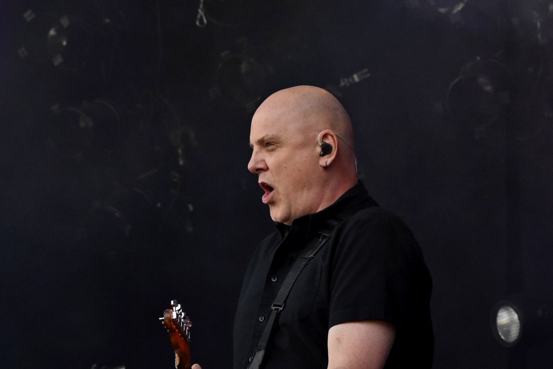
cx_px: 228
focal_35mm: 218
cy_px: 190
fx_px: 3349
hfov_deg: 9.4
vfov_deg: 6.3
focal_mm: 122
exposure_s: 1/800
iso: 2000
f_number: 9
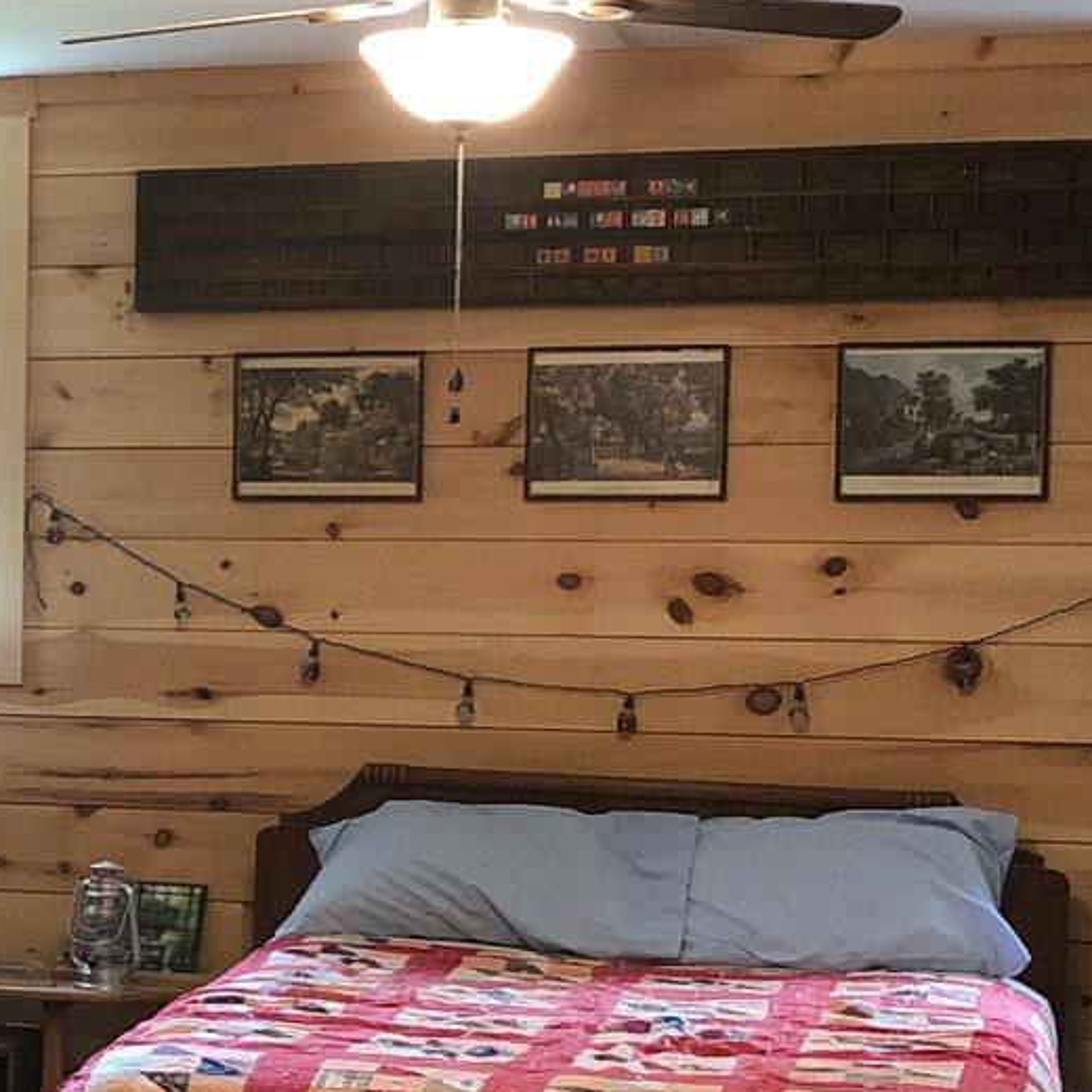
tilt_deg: -3.9
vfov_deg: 18.1
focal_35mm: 96
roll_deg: -0.1
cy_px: 741
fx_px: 3426
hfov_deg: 17.3
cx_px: -212
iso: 80
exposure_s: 1/15
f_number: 1.8
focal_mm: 4
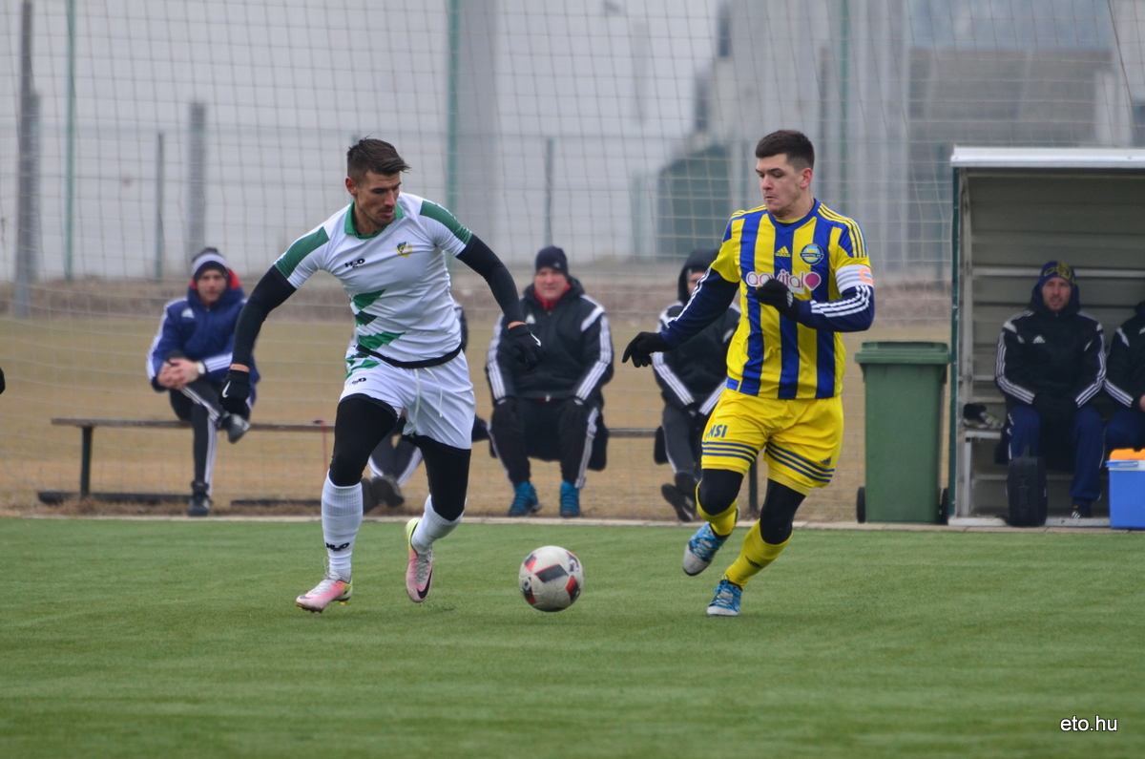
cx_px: 572
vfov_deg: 3.0
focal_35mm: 450
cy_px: 380
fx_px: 14284
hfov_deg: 4.6
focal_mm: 300
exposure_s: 1/800
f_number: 5.6
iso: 800
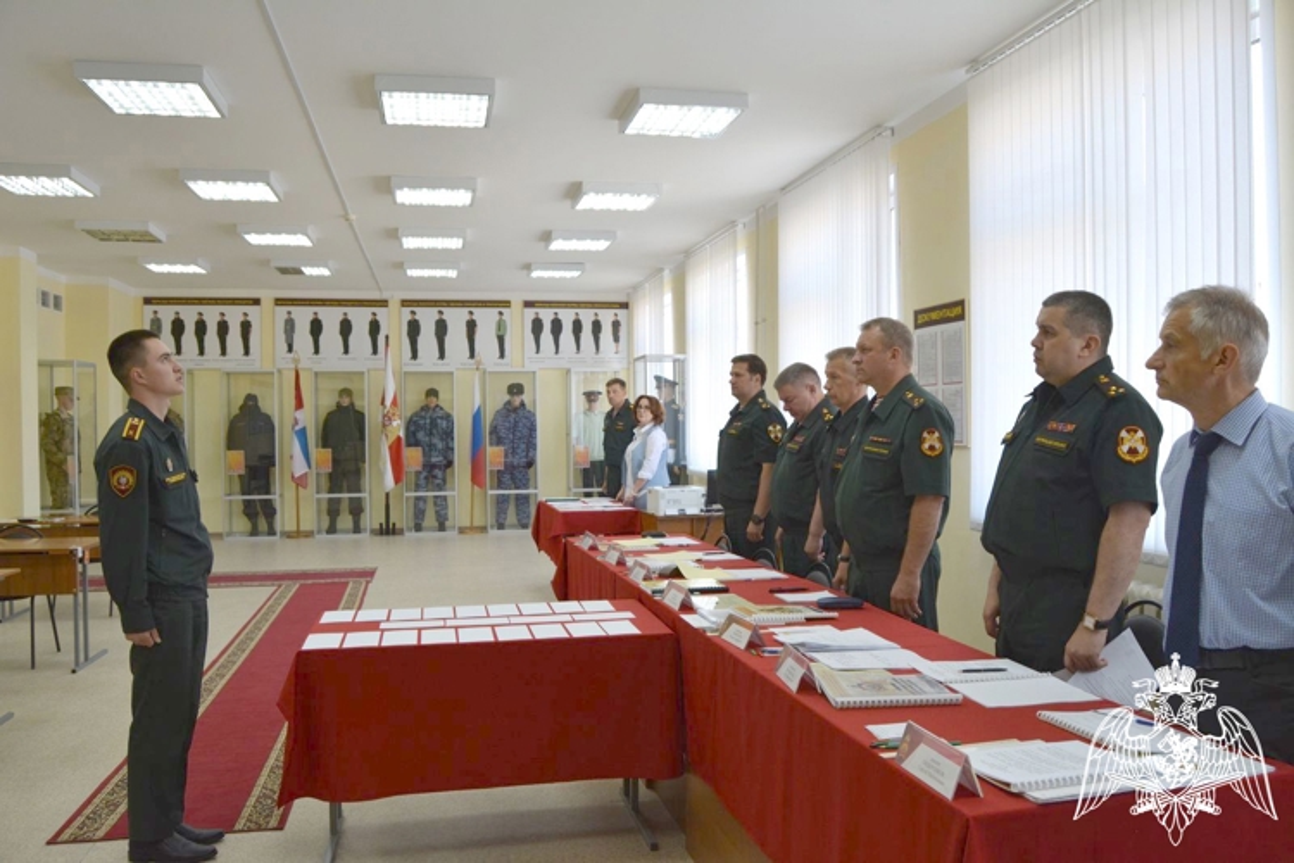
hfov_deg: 67.4
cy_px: 432
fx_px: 970
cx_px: 647
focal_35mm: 27
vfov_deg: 47.9
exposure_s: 1/125
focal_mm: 18
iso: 400
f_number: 5.6
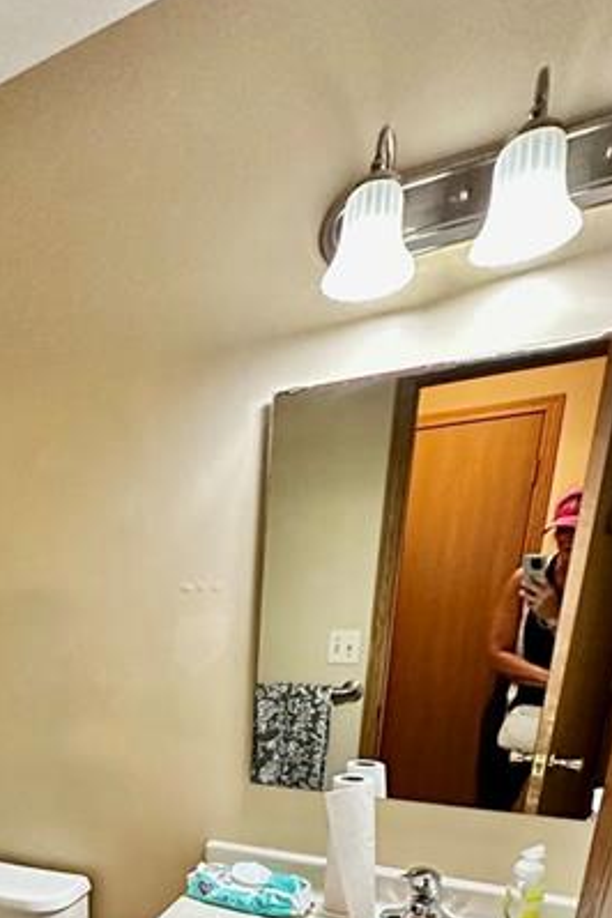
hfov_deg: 41.7
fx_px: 714
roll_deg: +2.1
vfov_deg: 56.4
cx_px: 32
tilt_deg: -17.3
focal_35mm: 28
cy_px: 828
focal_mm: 2.22
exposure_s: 1/60
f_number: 2.2
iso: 500
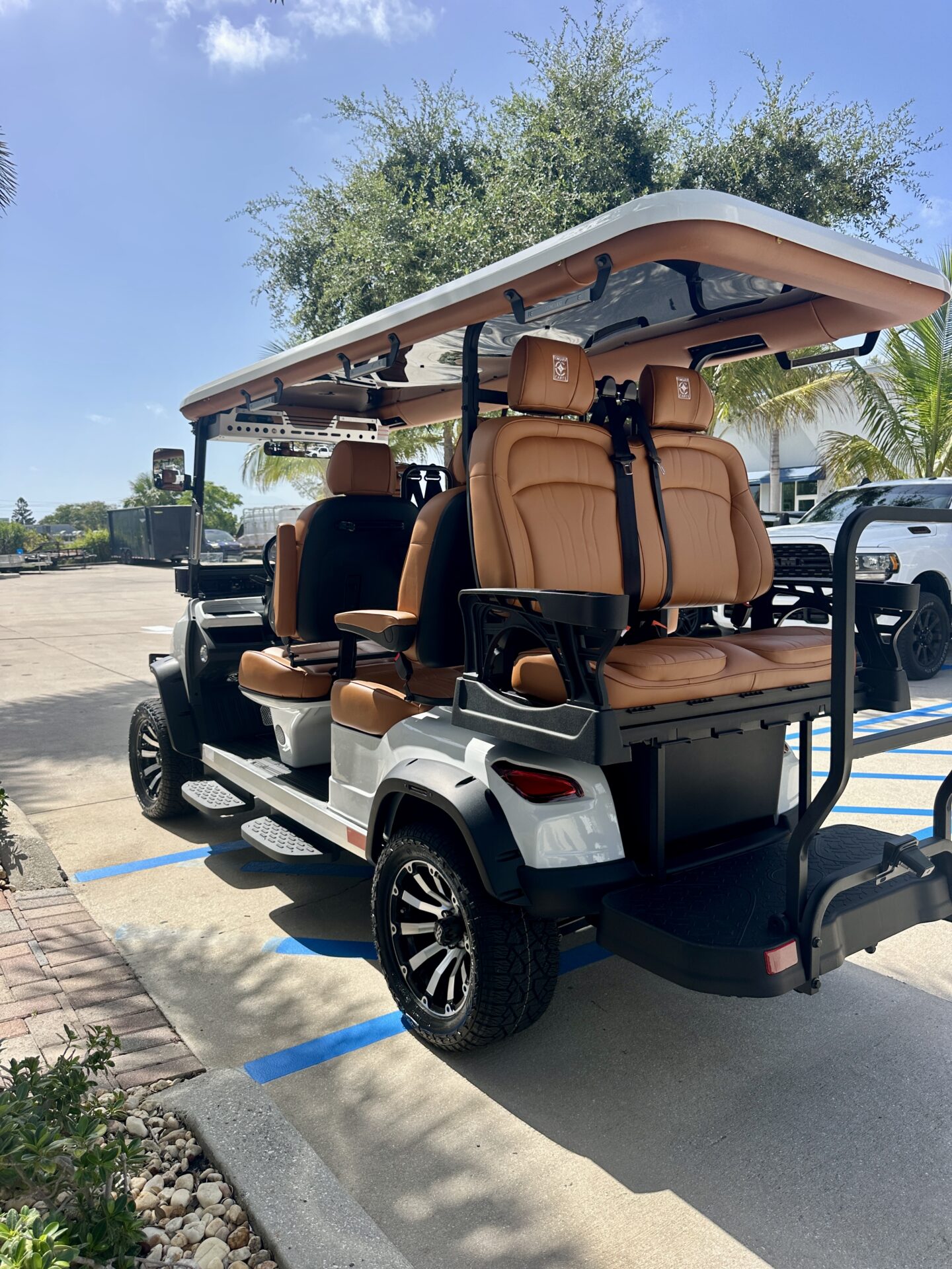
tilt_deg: -4.6
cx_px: 476
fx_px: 880
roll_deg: -0.3
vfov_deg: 71.6
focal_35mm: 24
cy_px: 634
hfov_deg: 56.8
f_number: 1.78
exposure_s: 1/2469
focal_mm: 6.86
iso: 80
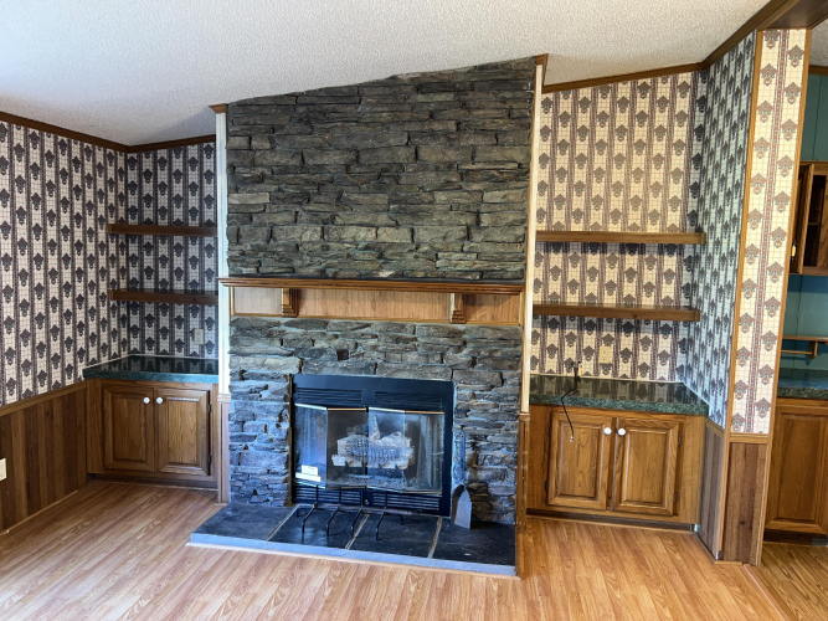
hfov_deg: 67.3
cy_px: 310
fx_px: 622
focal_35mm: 26
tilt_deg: -6.1
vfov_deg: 53.0
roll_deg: -1.5
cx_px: 414
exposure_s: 1/15
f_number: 1.5
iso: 50
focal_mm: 5.7
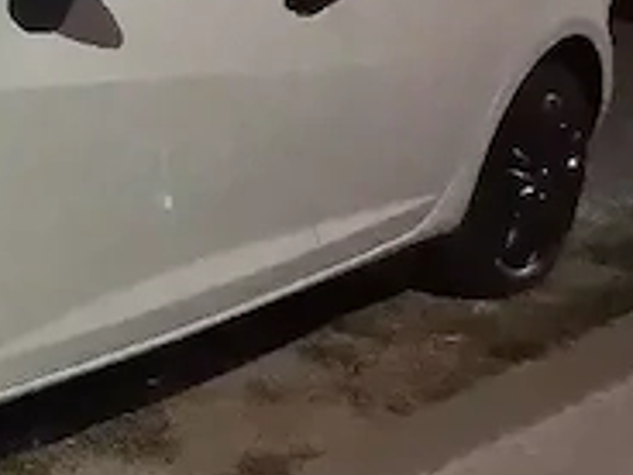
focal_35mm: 88
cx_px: -265
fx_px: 1609
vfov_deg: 16.8
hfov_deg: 19.8
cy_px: 213
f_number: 1.8
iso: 1250
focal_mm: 4
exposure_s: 1/17
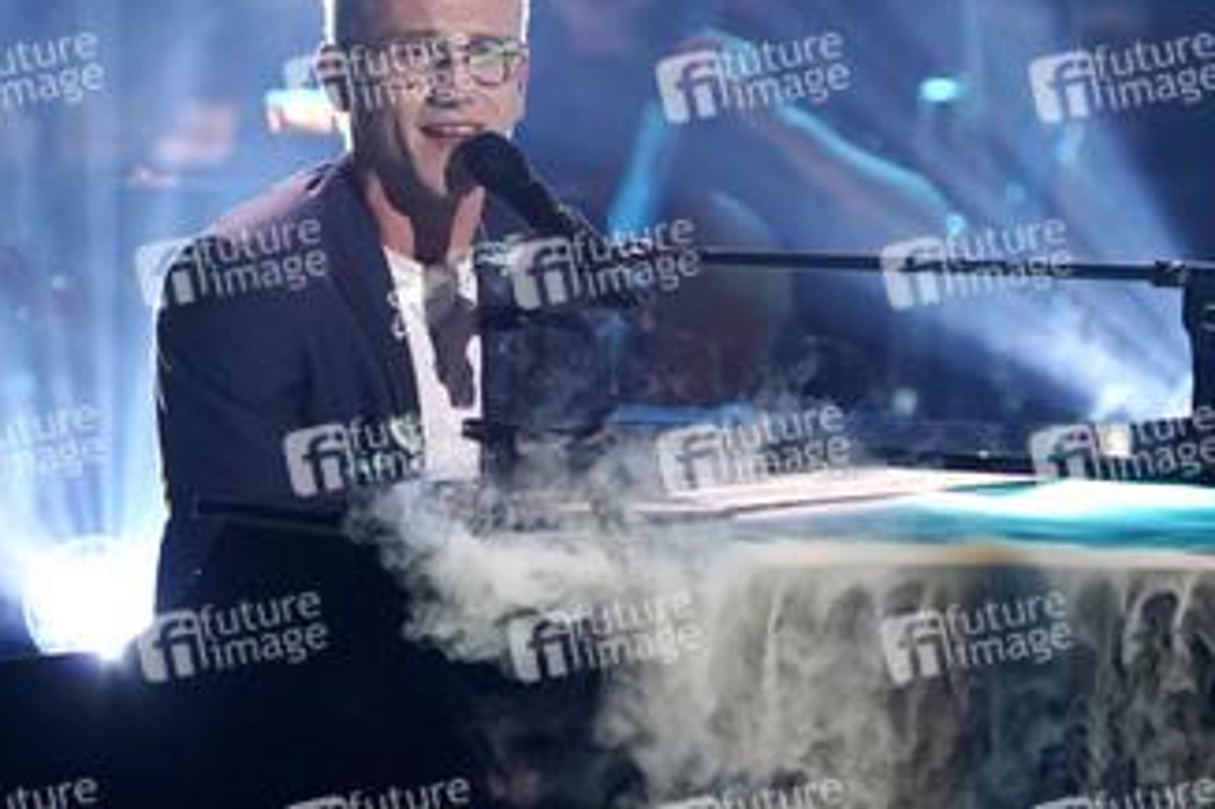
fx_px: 22465
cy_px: 358
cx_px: 654
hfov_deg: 3.1
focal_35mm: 666
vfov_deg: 2.1
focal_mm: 481
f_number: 6.3
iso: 5000
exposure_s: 1/160
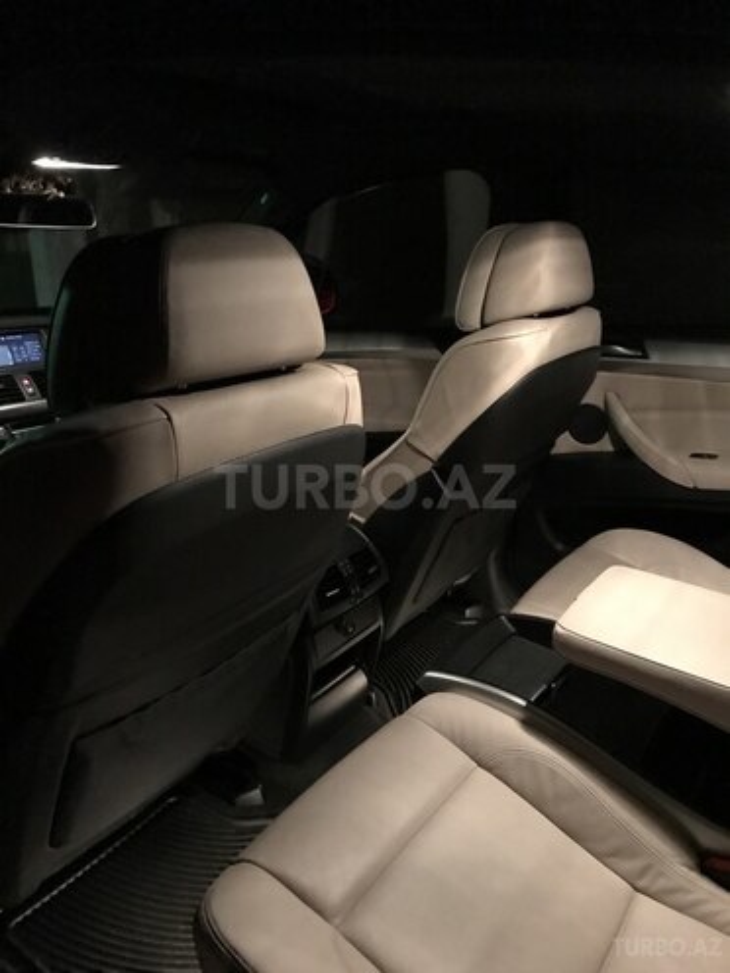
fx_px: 787
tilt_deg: -18.6
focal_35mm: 28
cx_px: 365
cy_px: 486
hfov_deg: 49.7
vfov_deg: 63.4
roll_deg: +0.4
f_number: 1.8
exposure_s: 1/4
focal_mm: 3.99
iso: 160
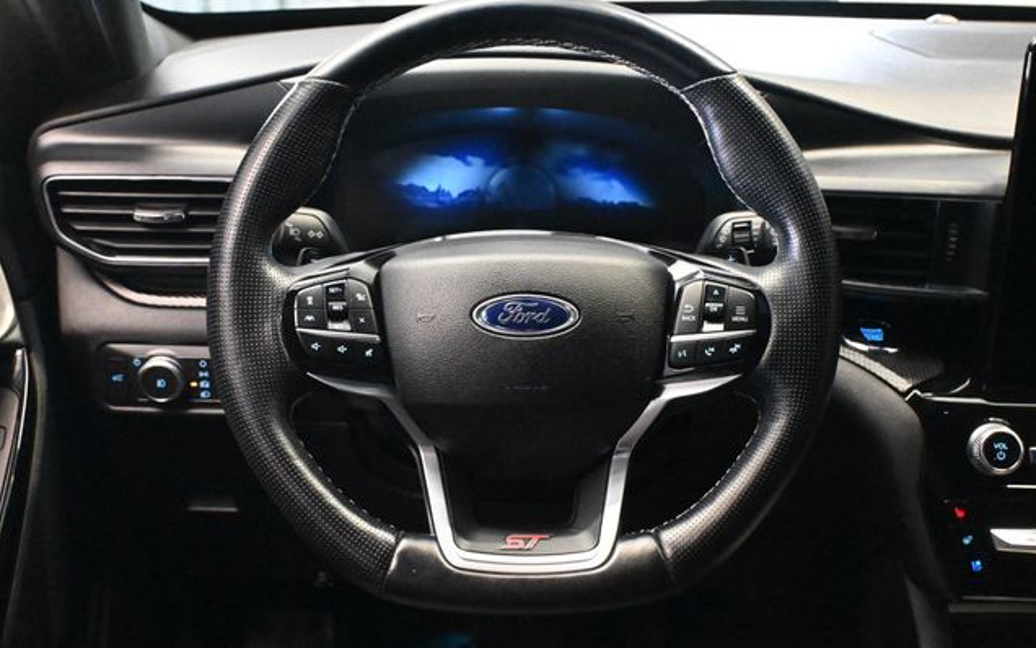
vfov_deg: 30.4
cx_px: 520
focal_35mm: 42
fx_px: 1193
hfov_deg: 46.9
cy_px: 309
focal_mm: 27.5
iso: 12800
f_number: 4.5
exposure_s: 1/60
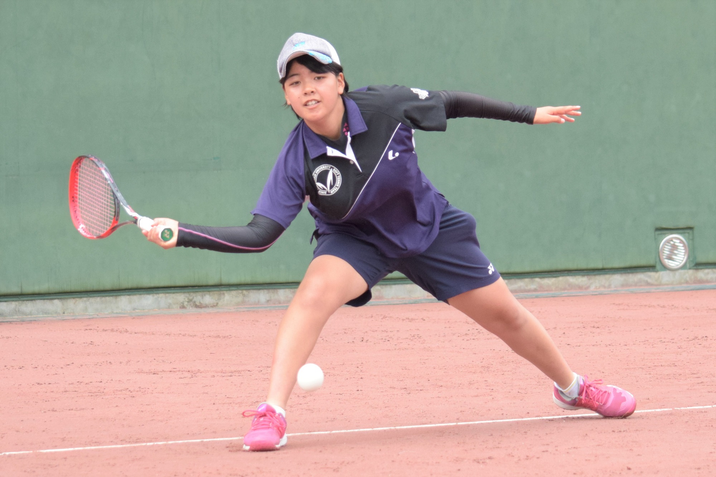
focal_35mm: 128
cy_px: 238
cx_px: 358
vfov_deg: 10.8
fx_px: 2535
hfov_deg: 16.1
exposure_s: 1/2500
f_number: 4.5
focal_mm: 85
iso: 1250
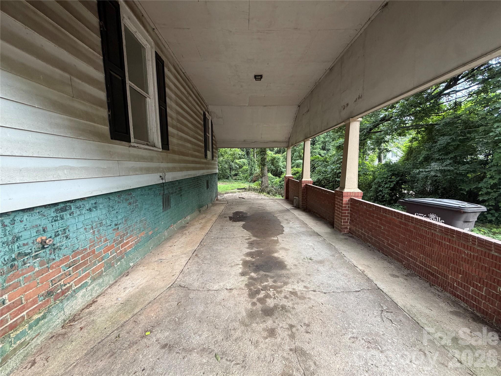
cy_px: 188
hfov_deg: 102.1
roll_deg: -0.3
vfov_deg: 85.7
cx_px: 250
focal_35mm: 14
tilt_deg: -6.8
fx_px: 203
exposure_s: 1/120
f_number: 2.2
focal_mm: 2.22
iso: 250
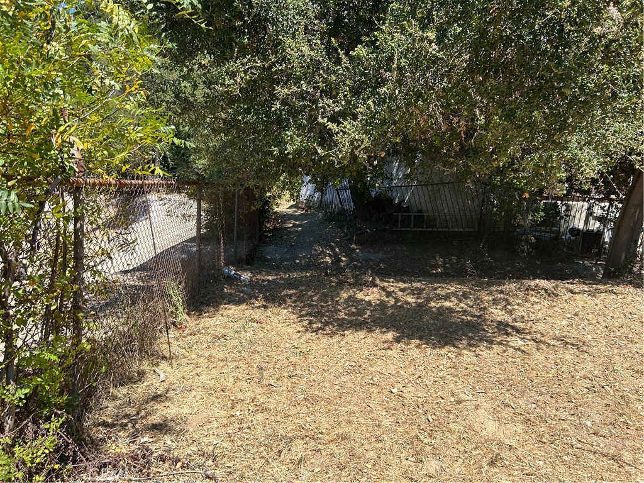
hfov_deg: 67.3
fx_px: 484
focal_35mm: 26
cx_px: 322
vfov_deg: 53.1
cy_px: 242
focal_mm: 5.7
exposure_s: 1/646
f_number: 1.5
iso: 50
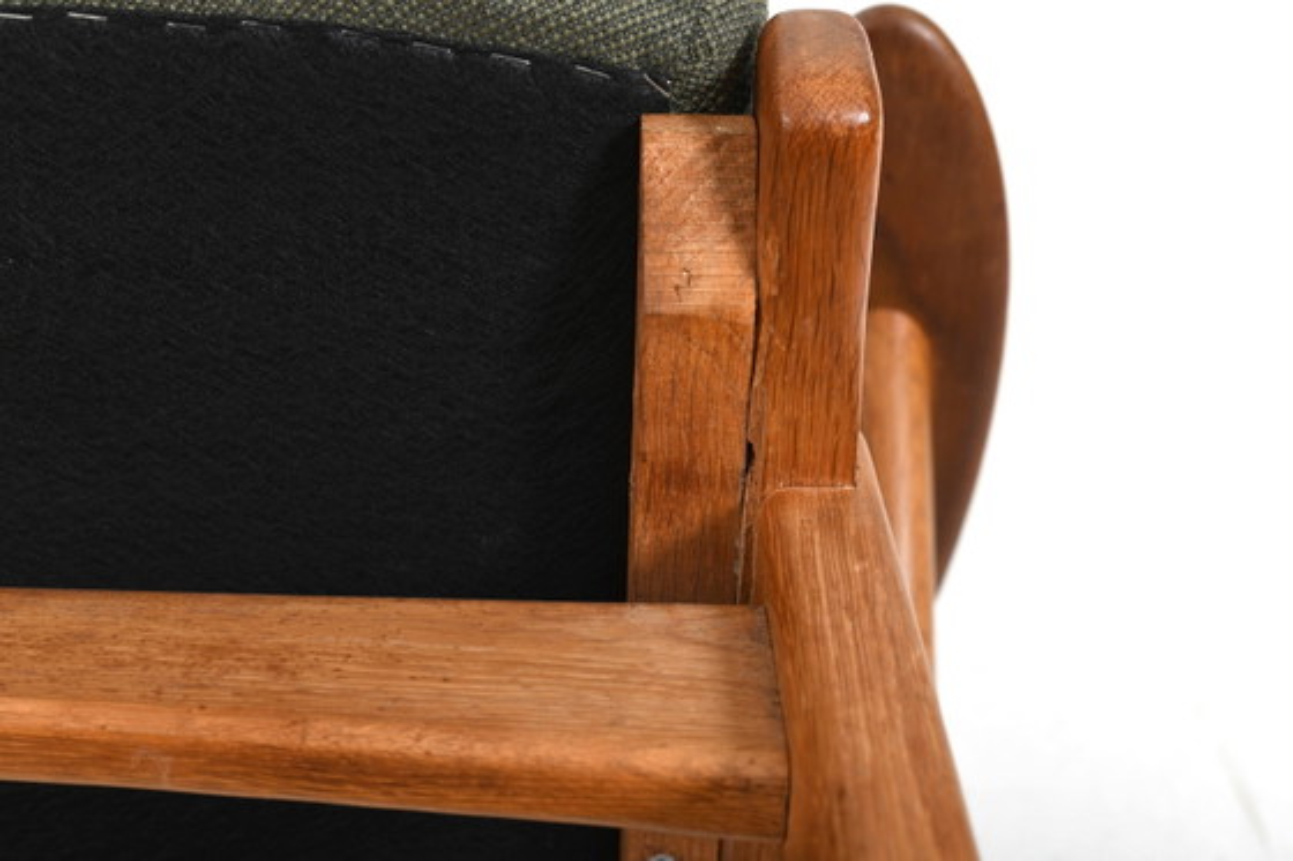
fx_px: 1795
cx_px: 646
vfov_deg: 27.0
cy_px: 430
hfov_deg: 39.6
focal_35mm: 50
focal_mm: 50
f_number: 9
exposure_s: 1/200
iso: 160
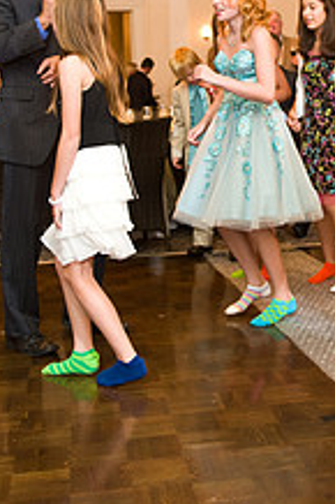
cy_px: 129
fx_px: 839
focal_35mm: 60
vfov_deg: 32.8
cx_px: 244
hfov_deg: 22.4
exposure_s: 1/125
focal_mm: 29
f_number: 3.2
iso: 1600
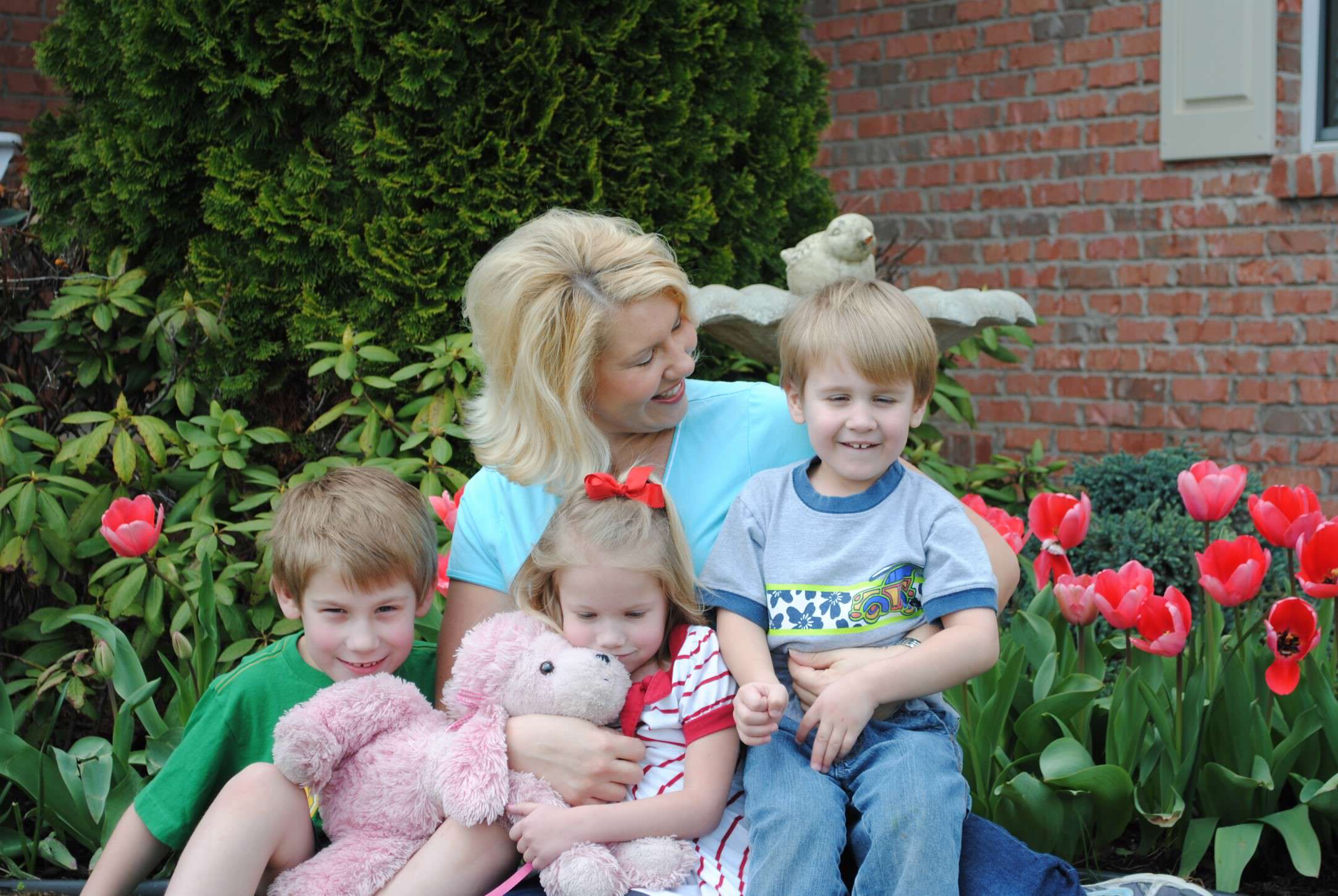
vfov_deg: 17.5
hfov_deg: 26.0
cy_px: 448
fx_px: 2903
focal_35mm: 78
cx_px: 669
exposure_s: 1/160
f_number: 6.3
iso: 100
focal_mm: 52
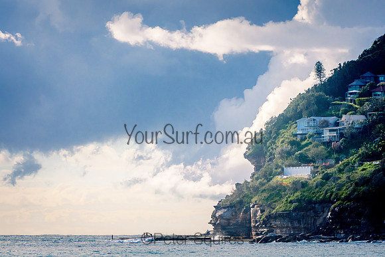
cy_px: 129
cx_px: 206
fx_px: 2440
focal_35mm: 228
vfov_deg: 6.0
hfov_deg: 9.0
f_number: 5.6
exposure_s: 1/2000
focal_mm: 140
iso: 360
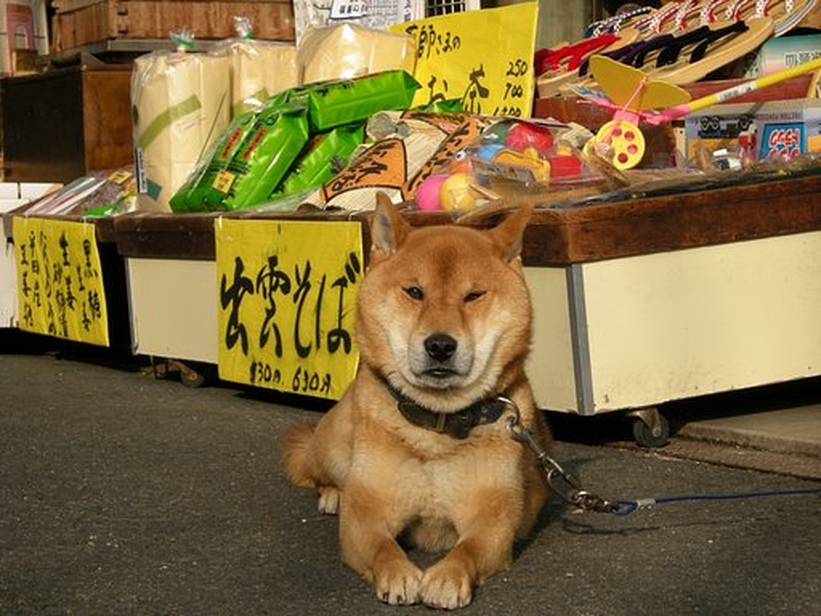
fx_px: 2419
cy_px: 308
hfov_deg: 19.3
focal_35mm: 102
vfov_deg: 14.5
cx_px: 410
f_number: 5.6
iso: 64
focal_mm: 17
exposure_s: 1/240
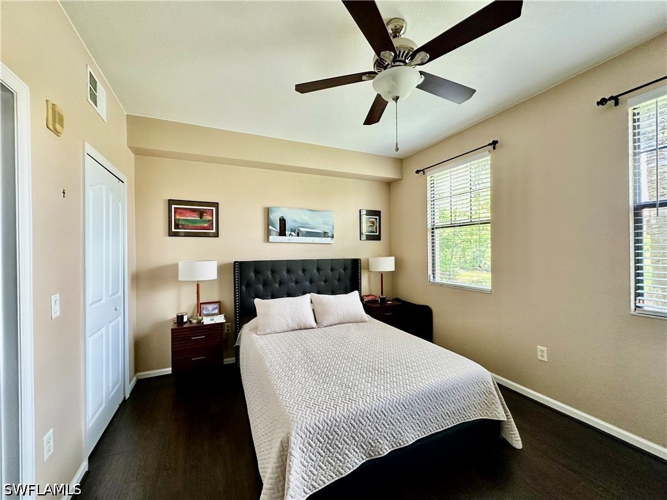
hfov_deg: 102.1
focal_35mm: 14
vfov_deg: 85.7
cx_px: 334
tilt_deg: +0.1
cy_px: 250
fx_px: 270
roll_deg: +0.7
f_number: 2.2
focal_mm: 2.22
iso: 200
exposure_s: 1/99
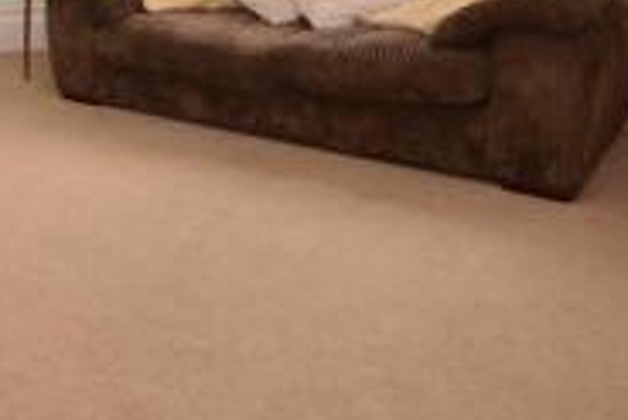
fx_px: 1117
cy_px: -181
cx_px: -99
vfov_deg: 19.1
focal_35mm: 64
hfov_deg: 28.0
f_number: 5.6
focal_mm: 12
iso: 200
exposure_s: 1/80
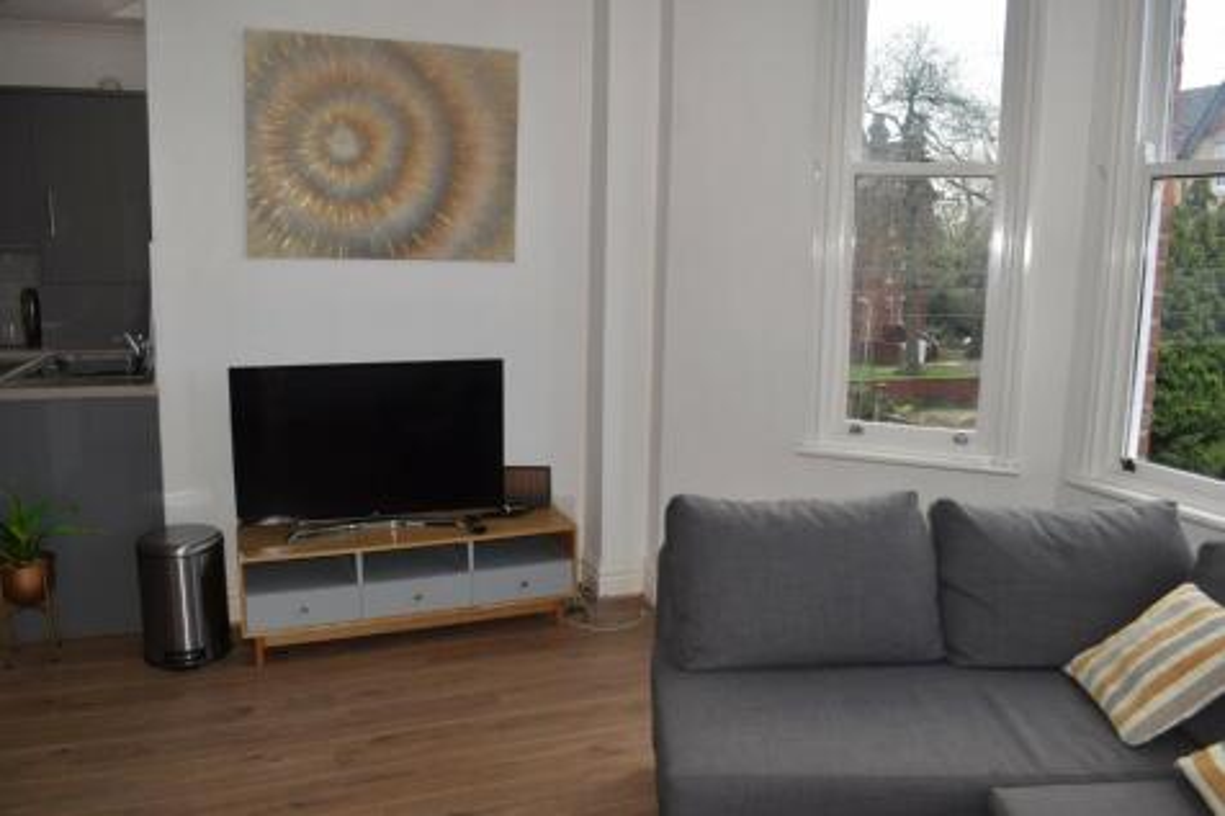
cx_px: 612
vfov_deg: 47.9
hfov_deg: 67.4
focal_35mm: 27
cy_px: 408
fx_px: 918
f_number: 8
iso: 110
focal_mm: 18
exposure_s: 1/60
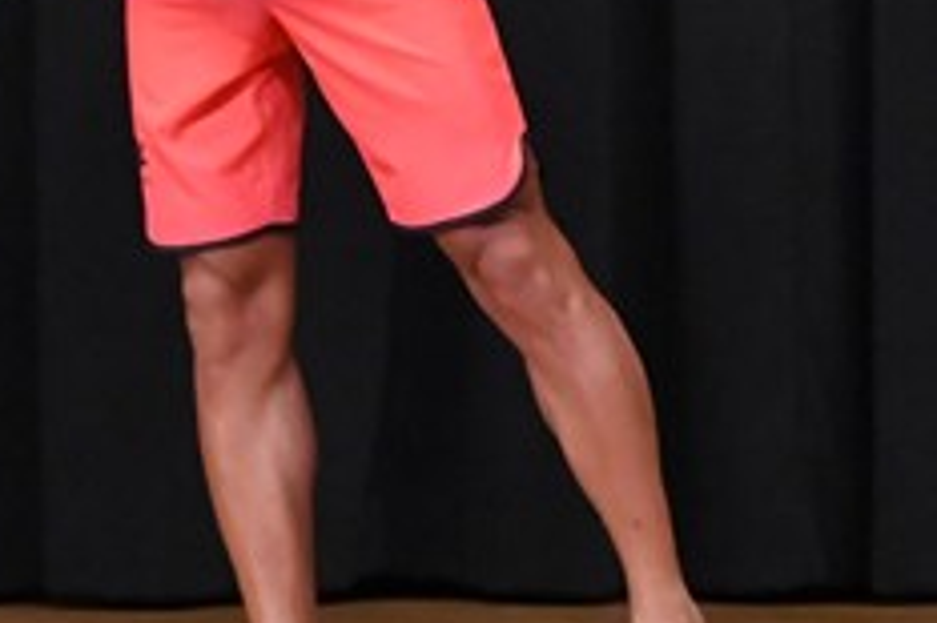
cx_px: 597
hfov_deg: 2.9
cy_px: -52
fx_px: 18752
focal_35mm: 721
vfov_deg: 1.9
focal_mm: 145
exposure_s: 1/400
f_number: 5.6
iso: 8000
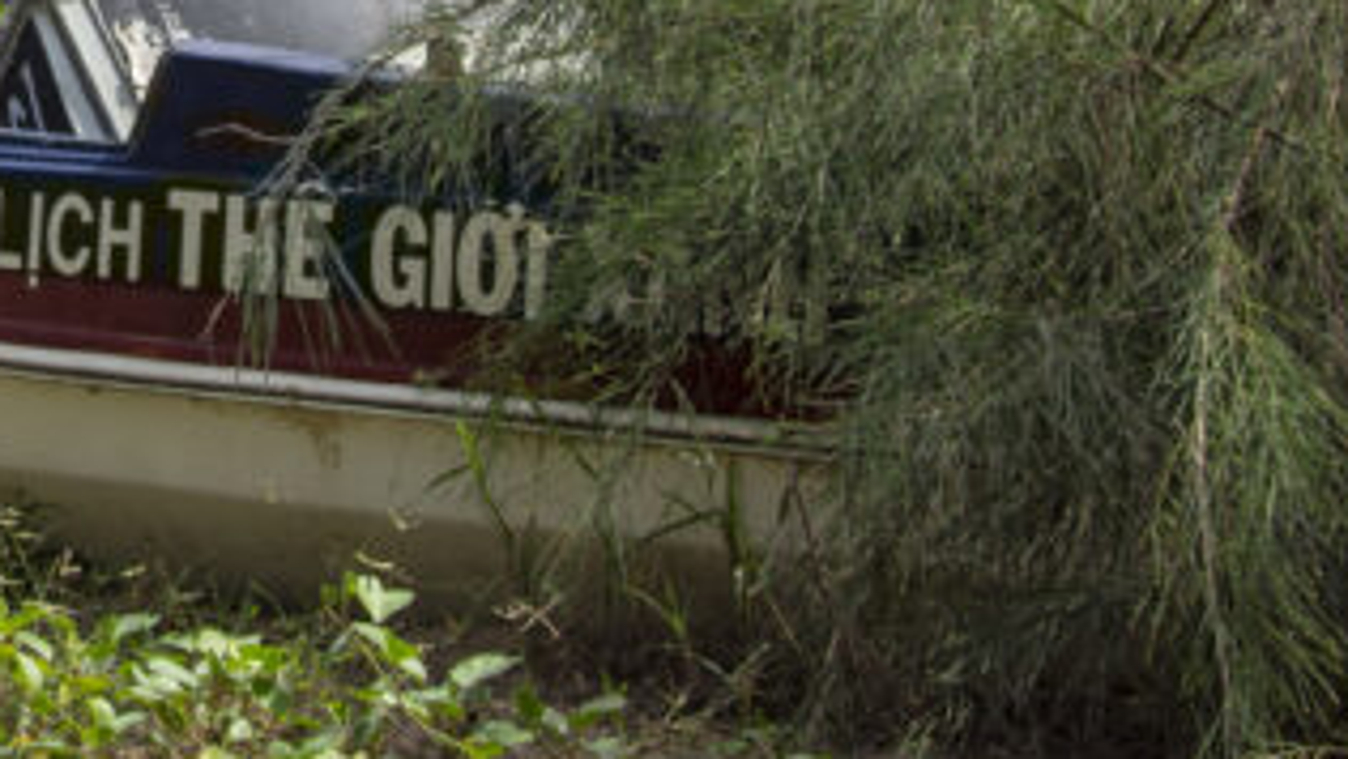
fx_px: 6078
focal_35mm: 170
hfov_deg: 12.4
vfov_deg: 7.0
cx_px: -252
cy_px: -435
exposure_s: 1/320
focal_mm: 30
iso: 100
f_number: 8
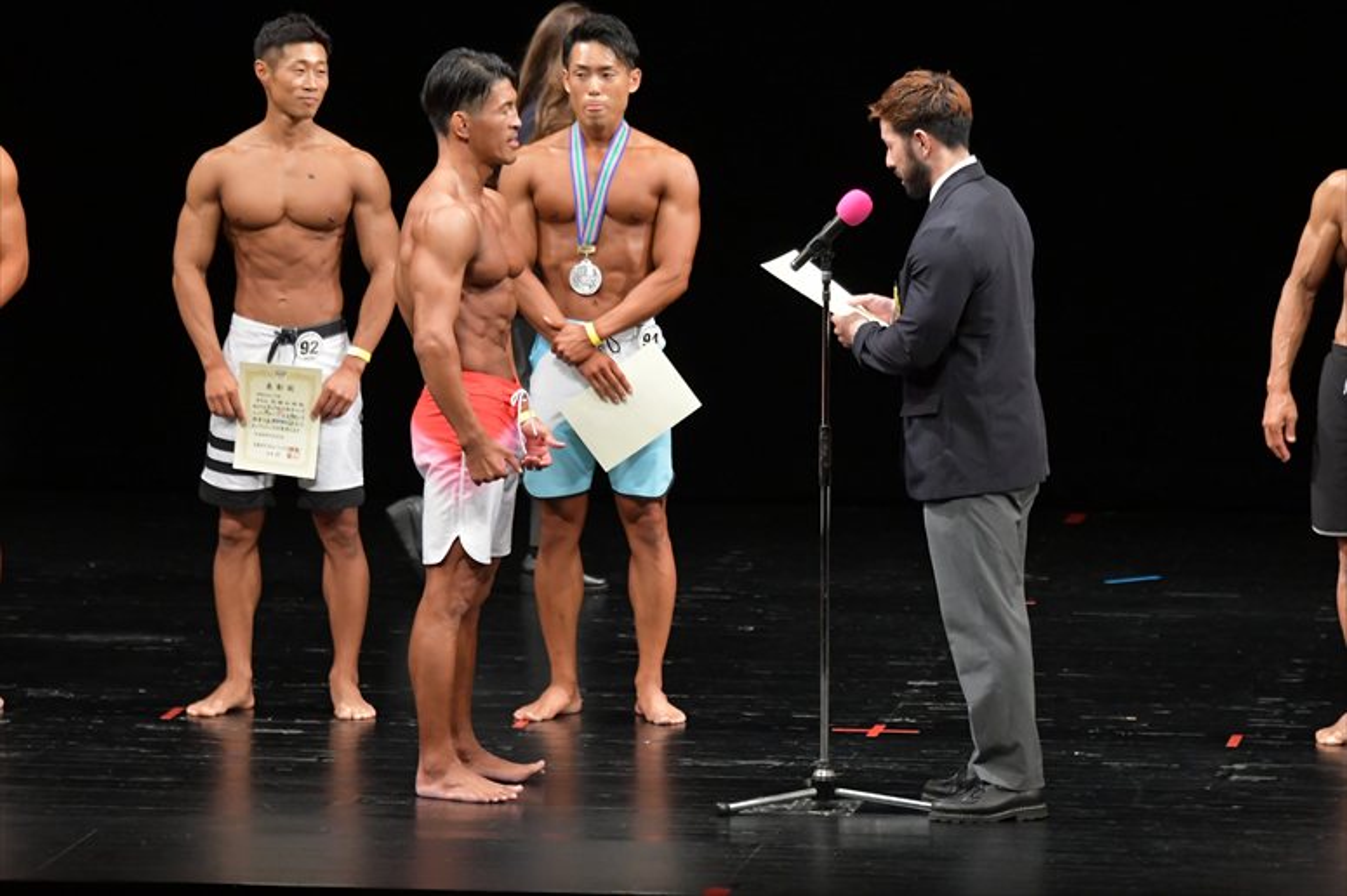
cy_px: 448
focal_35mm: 255
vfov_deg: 5.4
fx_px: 9537
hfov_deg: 8.1
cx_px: 674
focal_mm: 170
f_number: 5.6
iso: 3200
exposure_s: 1/400
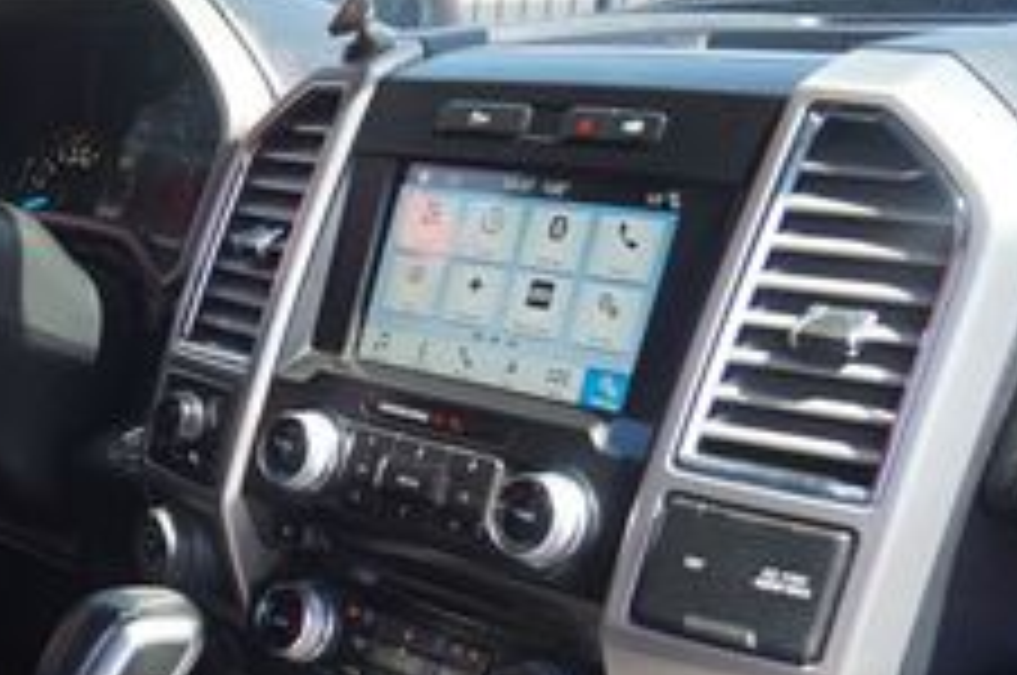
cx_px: -288
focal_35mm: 68
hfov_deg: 25.7
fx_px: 1918
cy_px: 576
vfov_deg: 19.7
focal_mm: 16
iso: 100
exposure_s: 1/60
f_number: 4
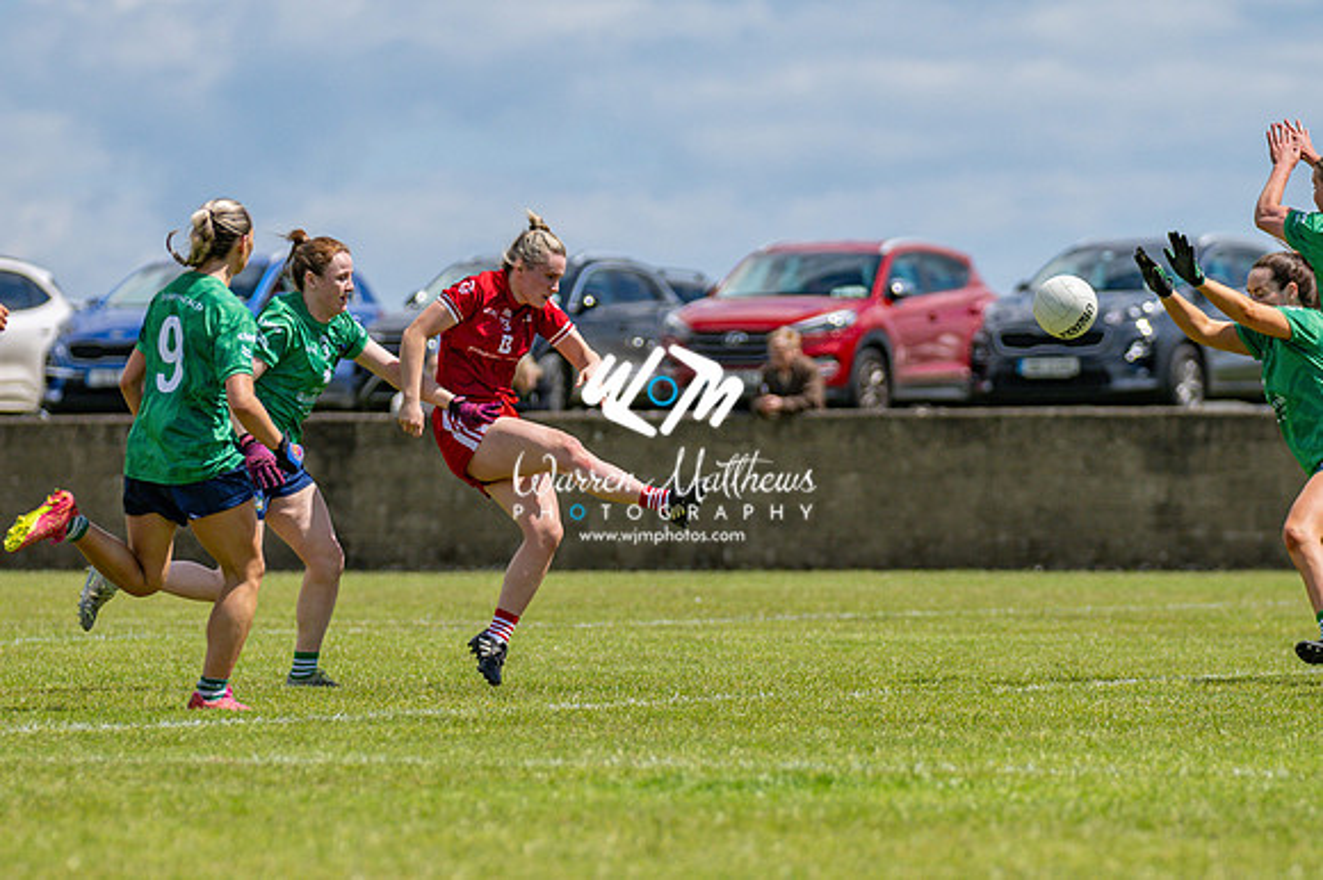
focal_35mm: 302
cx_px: 570
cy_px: 501
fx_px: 11079
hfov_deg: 6.8
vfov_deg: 4.6
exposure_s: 1/6400
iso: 140
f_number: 2.8
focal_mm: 170
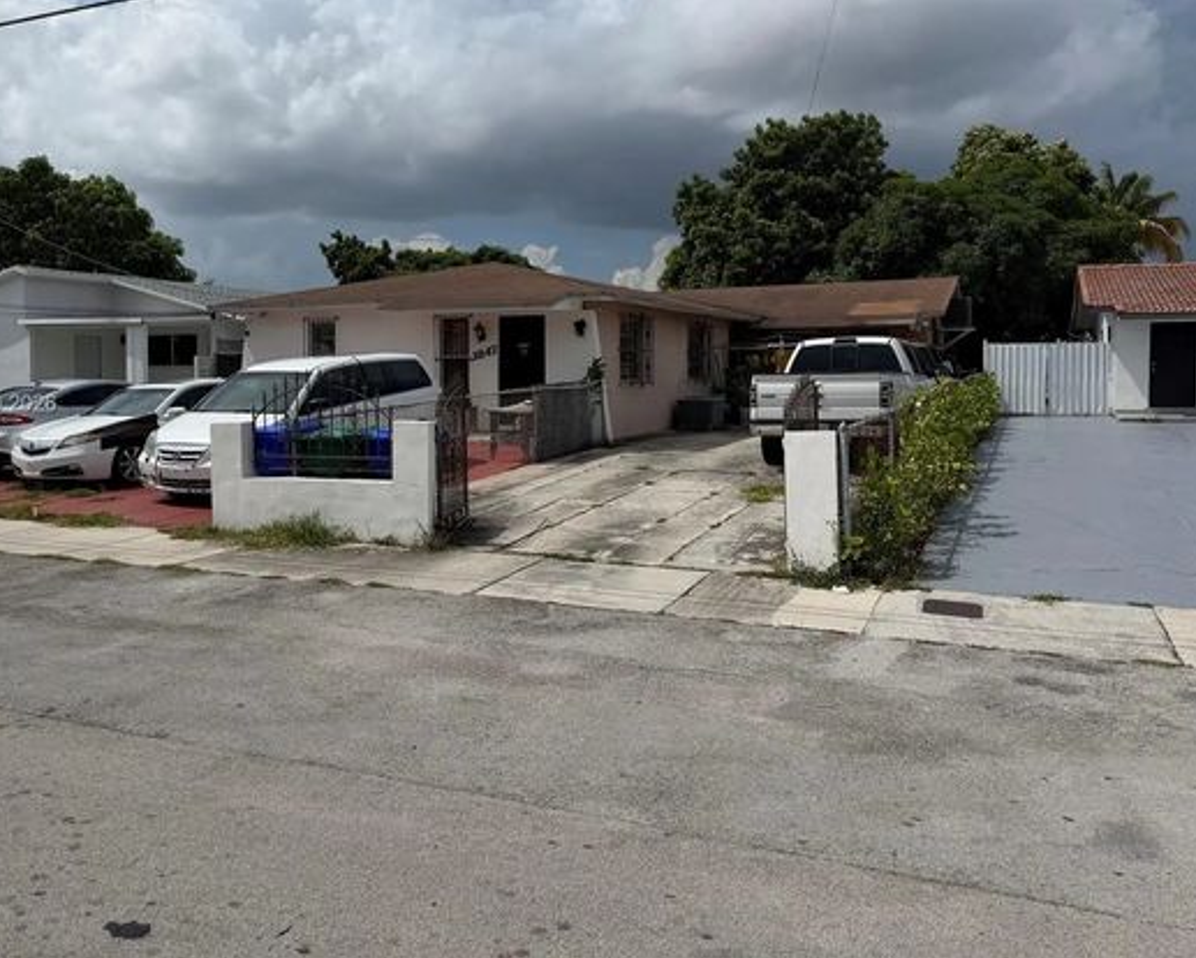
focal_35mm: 29
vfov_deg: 49.8
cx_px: 509
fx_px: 1027
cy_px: 405
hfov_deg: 60.1
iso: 80
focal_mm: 6.76
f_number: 1.78
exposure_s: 1/11905
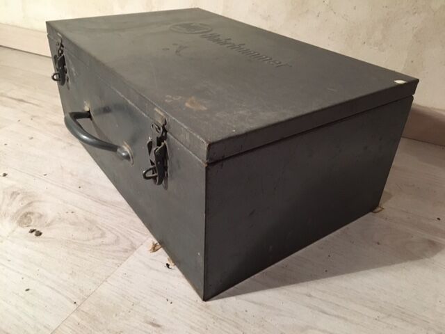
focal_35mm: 29
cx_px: 222
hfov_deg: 61.7
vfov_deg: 48.2
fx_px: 373
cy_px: 167
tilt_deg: -32.1
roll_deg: -1.2
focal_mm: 4.15
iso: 250
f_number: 2.2
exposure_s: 1/17
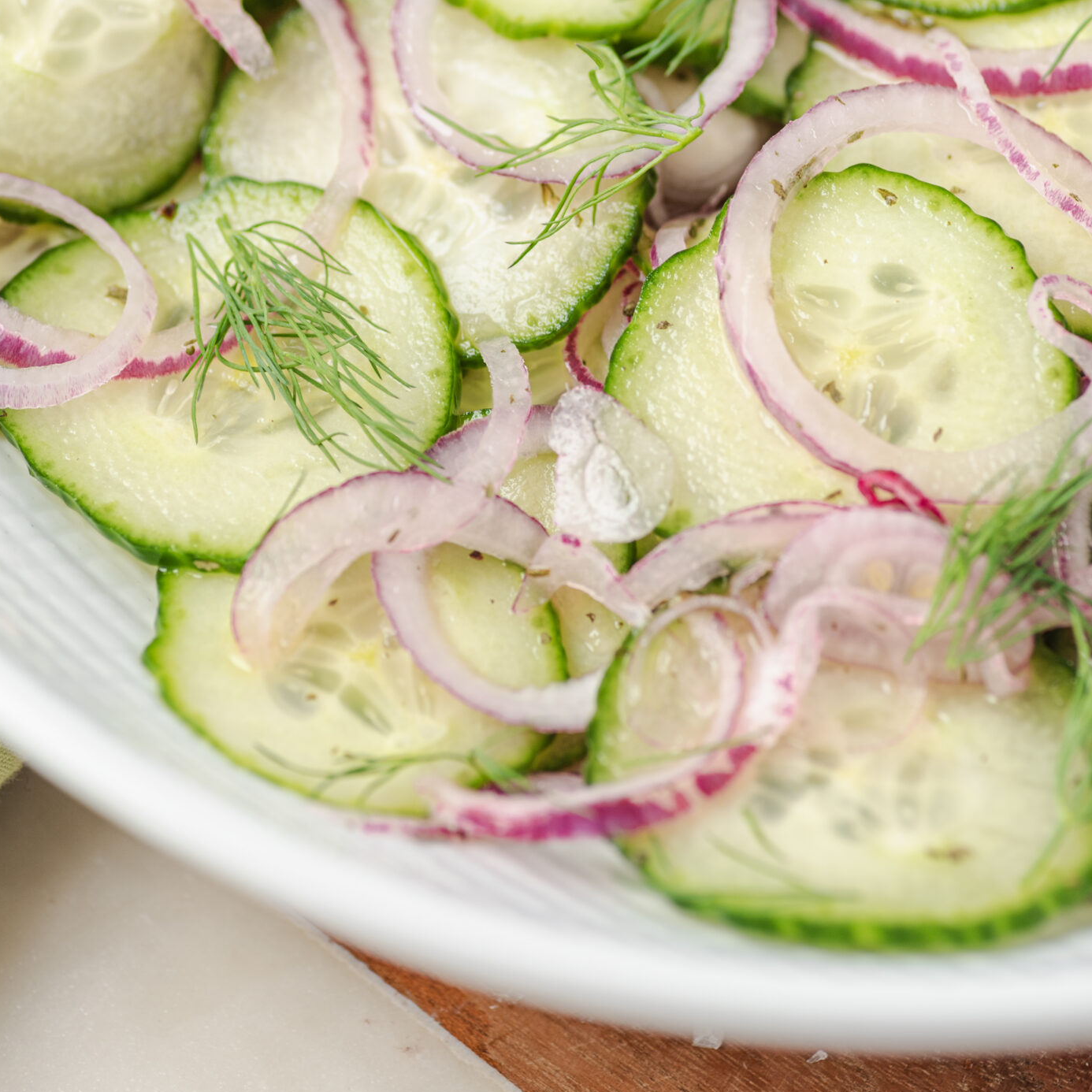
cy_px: 163
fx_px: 5603
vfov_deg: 11.1
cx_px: 492
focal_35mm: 157
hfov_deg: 11.1
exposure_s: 1/30
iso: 250
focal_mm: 100
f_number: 5.6
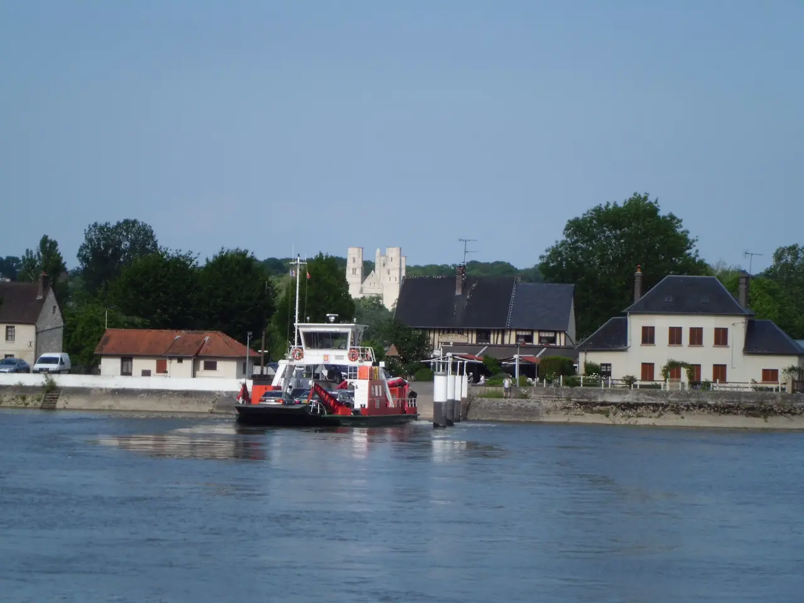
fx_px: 3019
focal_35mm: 130
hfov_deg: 15.2
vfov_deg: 11.4
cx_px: 402
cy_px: 302
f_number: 6.5
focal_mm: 23.5
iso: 64
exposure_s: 1/250
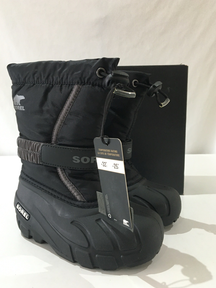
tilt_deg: -7.4
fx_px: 258
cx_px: 107
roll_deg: -0.4
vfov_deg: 58.3
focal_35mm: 31
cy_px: 143
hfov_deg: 45.4
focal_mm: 4.15
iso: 160
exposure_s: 1/33
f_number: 2.2
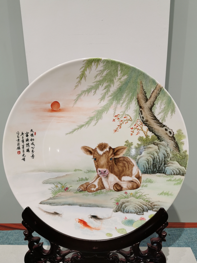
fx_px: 235
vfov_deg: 58.2
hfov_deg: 45.4
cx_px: 102
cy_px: 148
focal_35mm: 31
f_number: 1.6
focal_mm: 5.56
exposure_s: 1/185
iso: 50
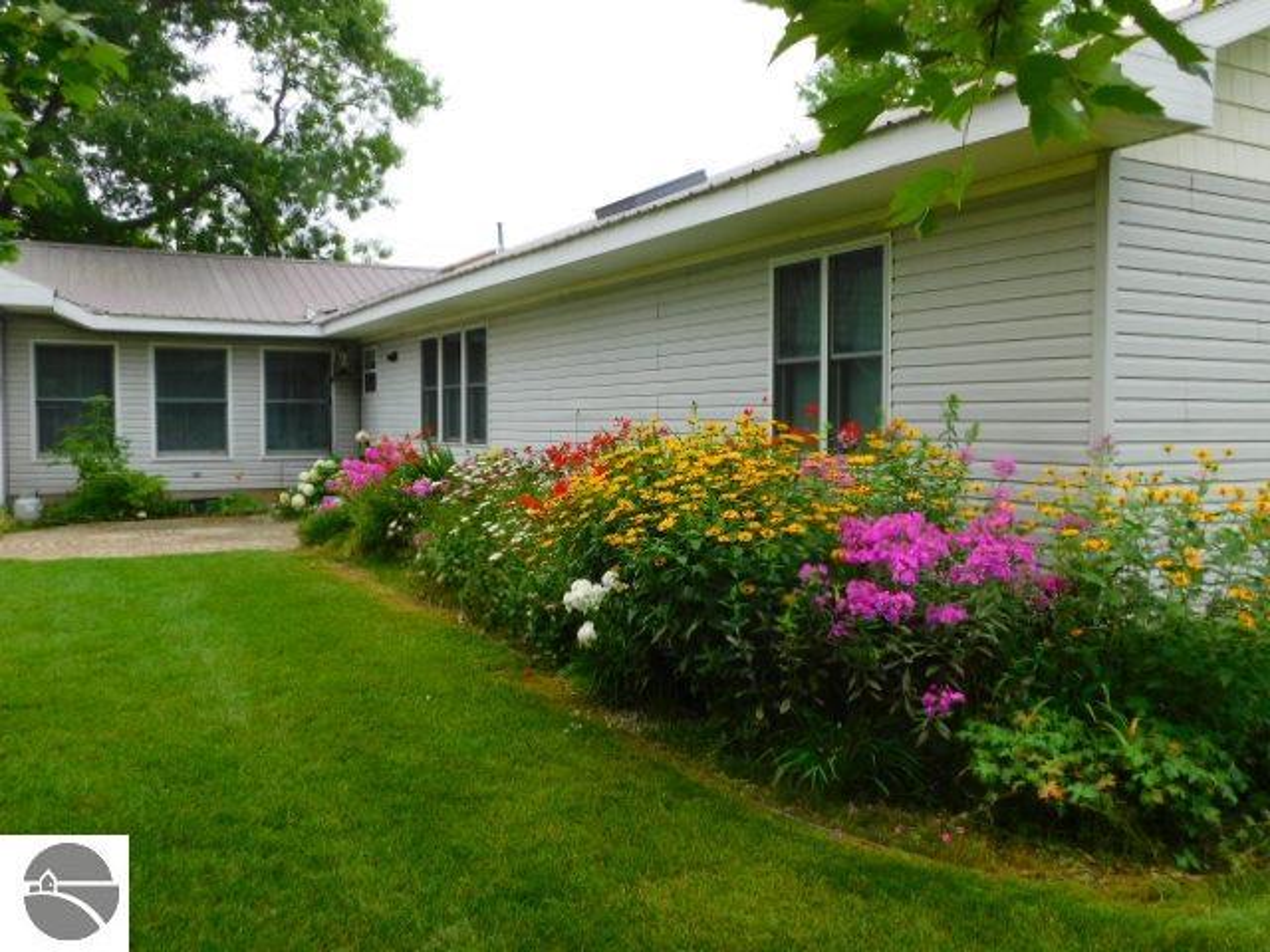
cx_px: 635
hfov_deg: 60.0
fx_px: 1101
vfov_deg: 46.8
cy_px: 476
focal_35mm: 30
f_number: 3.2
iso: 125
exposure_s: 1/800
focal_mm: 5.3
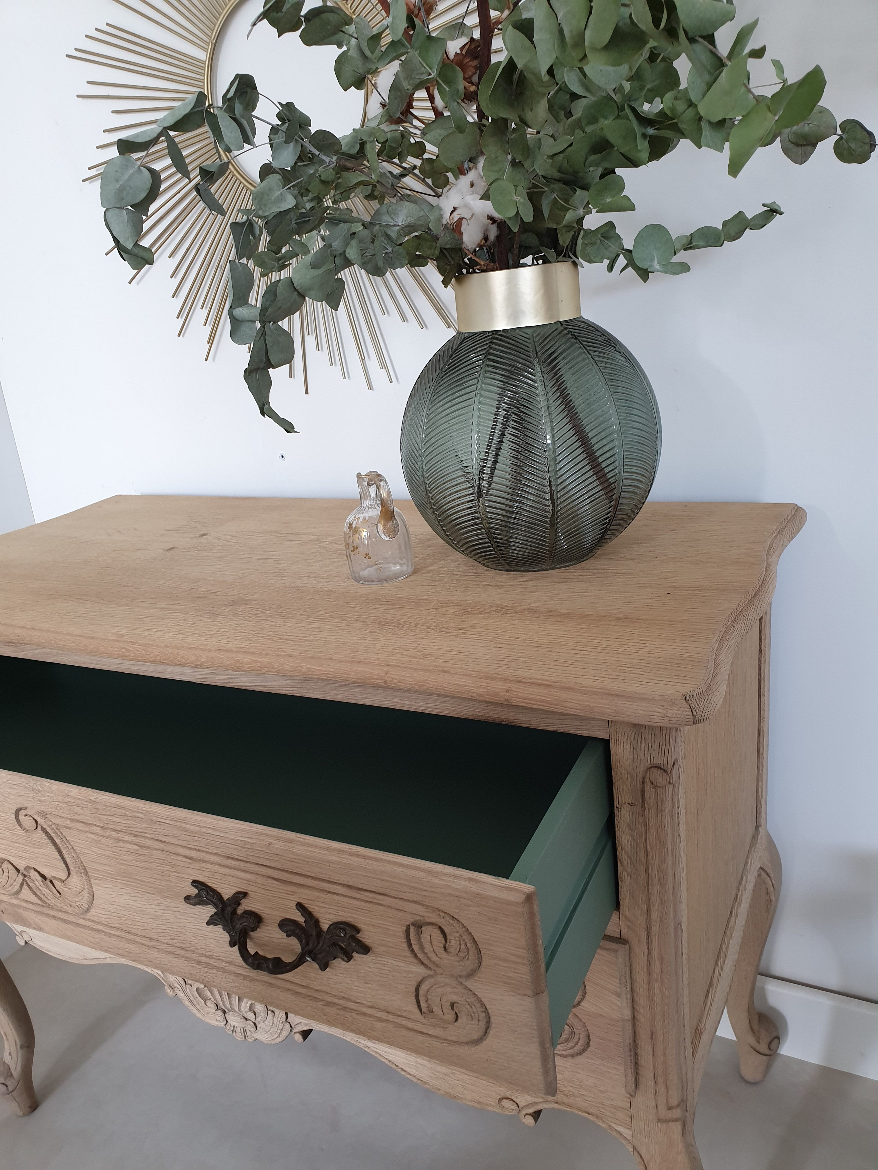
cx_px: 439
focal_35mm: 26
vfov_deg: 67.3
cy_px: 585
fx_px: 879
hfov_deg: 53.1
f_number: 2.4
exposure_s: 1/60
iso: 160
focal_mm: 4.3
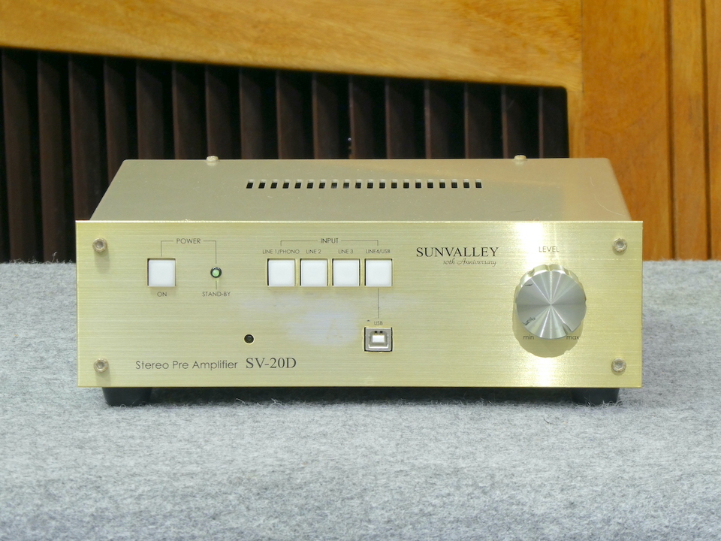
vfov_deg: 8.6
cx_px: 360
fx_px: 3583
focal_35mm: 172
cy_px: 270
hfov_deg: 11.5
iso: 200
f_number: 5.6
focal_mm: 30.9
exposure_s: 1/3.2
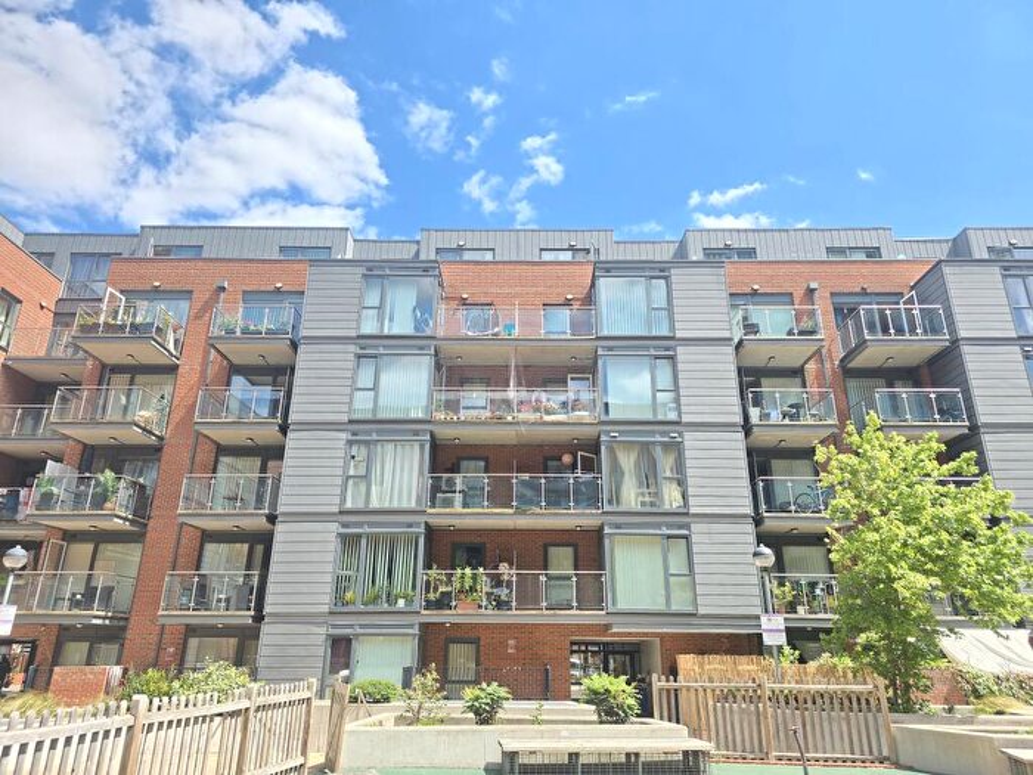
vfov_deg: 58.9
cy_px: 388
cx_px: 516
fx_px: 686
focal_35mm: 23
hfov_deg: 73.9
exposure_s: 1/204
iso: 12
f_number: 1.7
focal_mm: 6.3
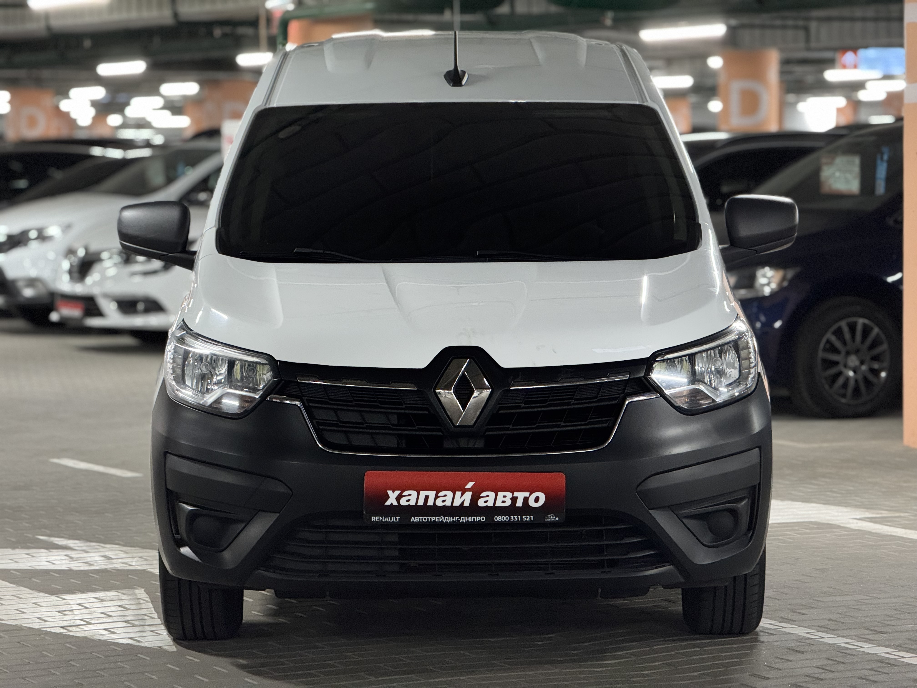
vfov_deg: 12.3
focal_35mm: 120
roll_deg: +0.7
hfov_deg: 16.4
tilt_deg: -2.7
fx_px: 3179
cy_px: 344
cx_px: 458
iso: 640
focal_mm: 15.66
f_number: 2.8
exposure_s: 1/50
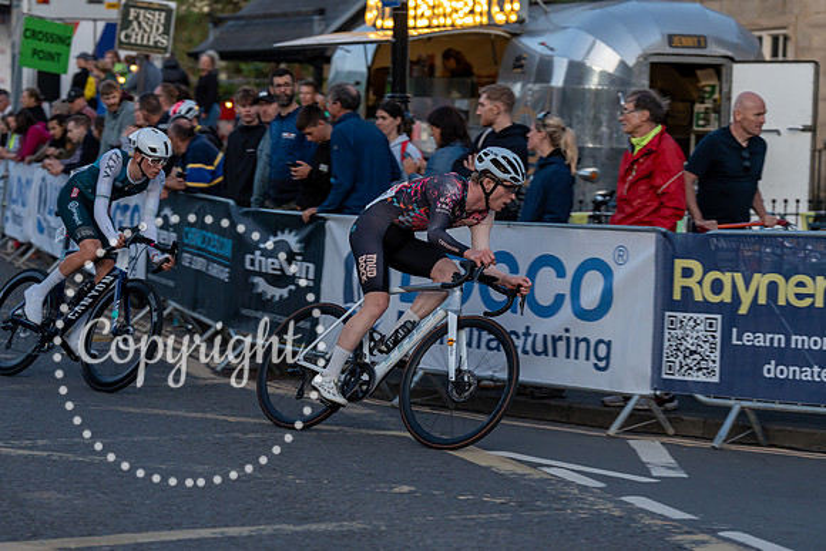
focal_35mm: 91
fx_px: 2088
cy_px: 276
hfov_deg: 22.4
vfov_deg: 15.0
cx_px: 413
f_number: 3.2
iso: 1000
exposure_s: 1/640
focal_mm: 91
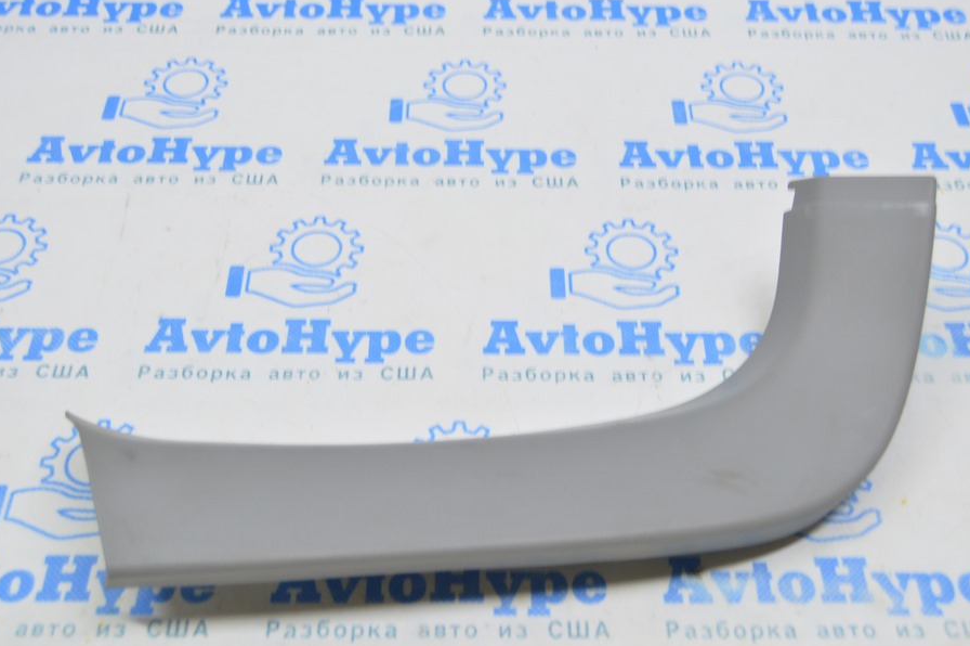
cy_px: 328
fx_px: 1292
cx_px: 495
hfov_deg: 41.1
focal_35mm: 48
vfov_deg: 28.0
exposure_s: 1/20
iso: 400
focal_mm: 28
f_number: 5.6
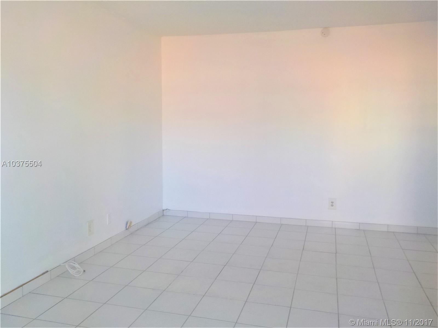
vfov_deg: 46.8
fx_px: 380
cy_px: 164
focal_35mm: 30
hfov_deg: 60.0
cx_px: 219
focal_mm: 4.1
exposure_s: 1/40
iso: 125
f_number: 3.3
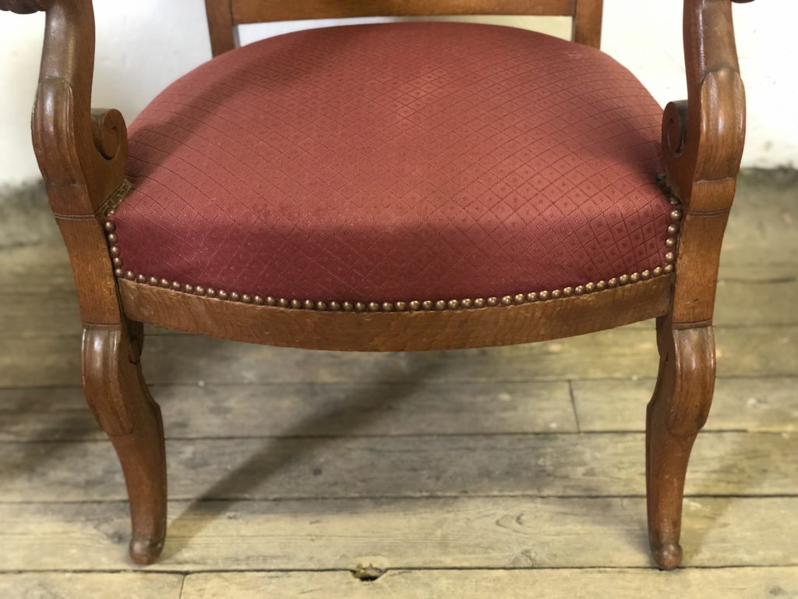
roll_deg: +2.5
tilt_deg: -33.5
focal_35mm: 52
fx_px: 1199
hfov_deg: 36.8
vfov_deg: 28.0
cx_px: 399
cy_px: 300
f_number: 2.4
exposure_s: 1/13
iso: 160
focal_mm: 6
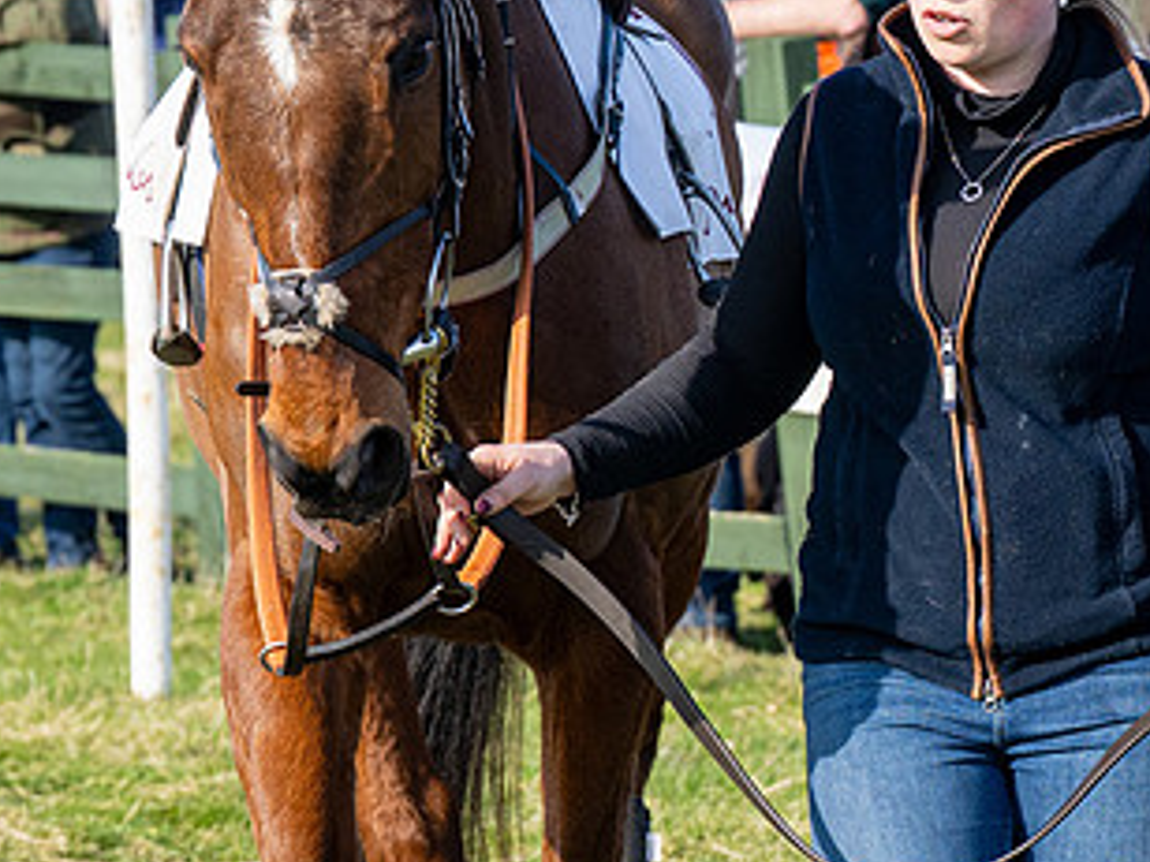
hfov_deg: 6.6
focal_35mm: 300
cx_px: 888
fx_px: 9966
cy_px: 92
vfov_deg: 4.9
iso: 200
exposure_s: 1/1250
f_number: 4.5
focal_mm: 76
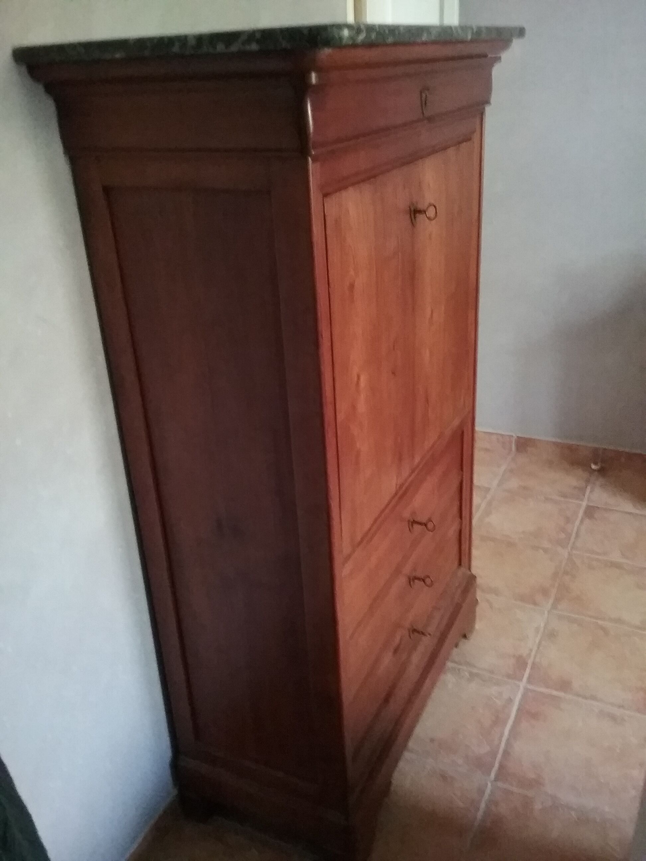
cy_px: 430
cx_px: 323
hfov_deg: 45.4
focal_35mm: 31
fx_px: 771
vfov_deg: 58.4
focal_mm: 3.3
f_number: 2.2
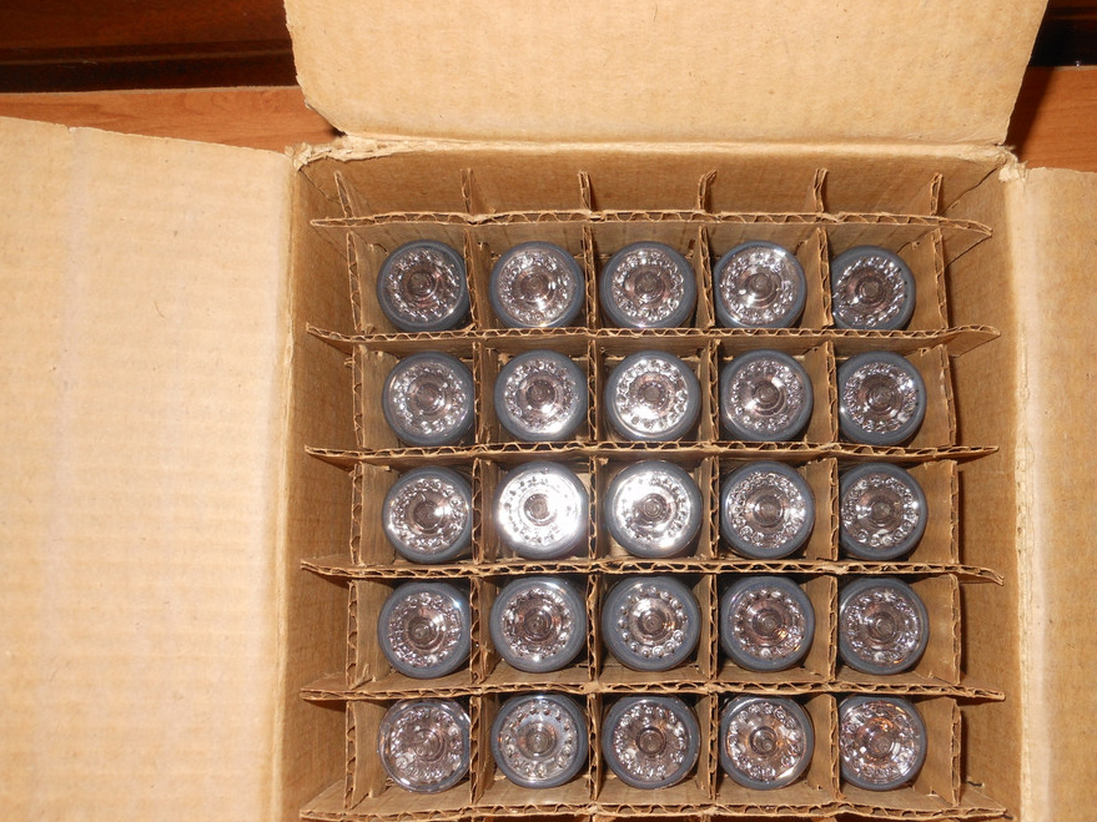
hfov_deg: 53.7
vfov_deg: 41.6
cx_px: 643
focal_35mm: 34
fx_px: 1077
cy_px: 493
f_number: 3.7
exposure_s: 1/25
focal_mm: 5
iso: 80
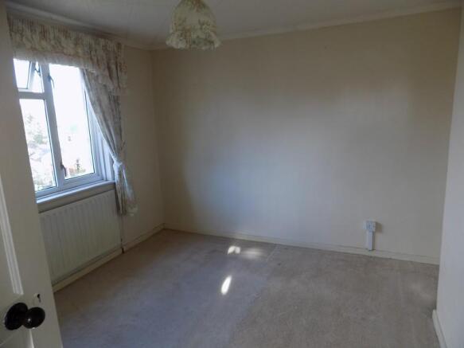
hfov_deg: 73.9
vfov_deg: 58.9
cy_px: 174
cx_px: 232
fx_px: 308
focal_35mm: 23
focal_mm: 4
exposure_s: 1/40
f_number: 3.1
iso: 80
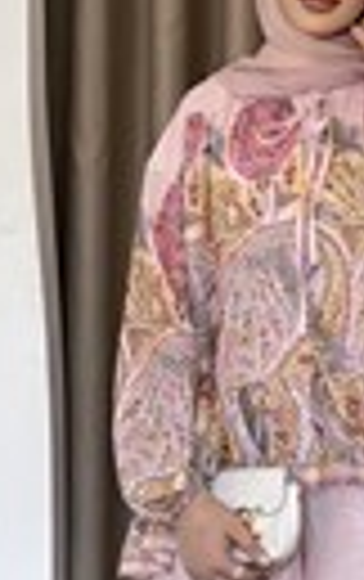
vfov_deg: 19.8
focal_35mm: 105
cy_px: 312
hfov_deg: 12.4
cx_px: 333
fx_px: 1661
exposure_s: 1/1493
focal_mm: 6.76
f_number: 1.78
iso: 320
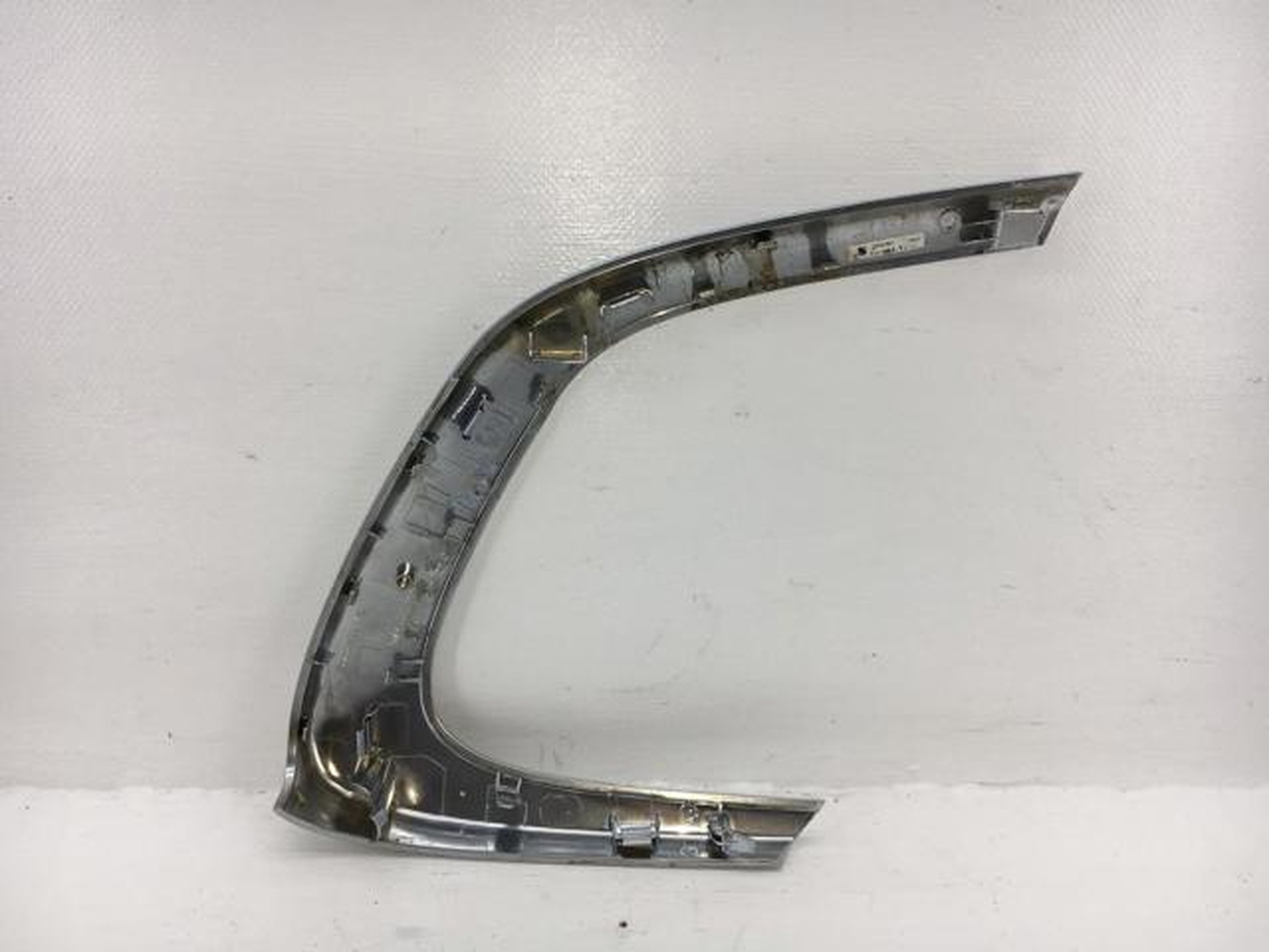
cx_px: 634
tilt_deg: -15.8
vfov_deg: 48.2
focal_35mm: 29
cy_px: 476
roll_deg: -0.7
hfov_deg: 61.7
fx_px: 1063
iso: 25
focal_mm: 4.15
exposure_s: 1/530
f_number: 2.2
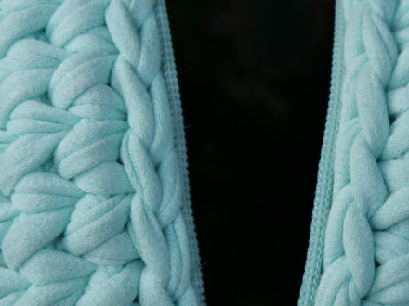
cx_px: 280
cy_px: 190
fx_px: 1264
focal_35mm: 107
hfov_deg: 18.3
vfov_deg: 13.8
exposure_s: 1/125
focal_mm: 23
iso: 500
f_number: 4.3
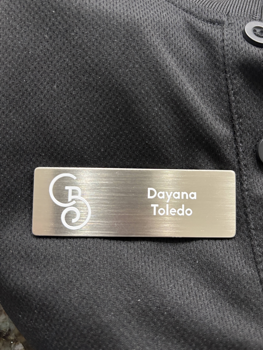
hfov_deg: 53.1
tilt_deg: -71.8
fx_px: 263
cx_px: 132
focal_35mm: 26
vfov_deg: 67.3
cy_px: 175
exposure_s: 1/40
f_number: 1.6
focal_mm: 5.96
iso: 500
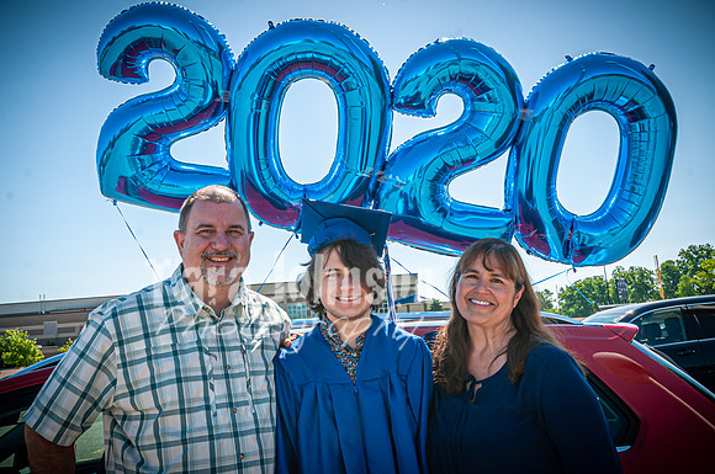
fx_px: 640
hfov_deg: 58.4
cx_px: 341
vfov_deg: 40.7
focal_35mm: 32
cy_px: 227
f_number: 10
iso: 200
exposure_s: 1/400
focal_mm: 20
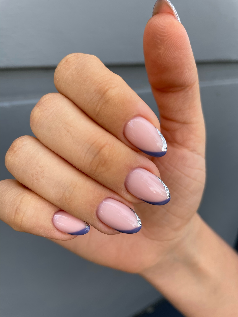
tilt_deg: -24.5
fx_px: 238
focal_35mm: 26
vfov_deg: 67.3
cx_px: 119
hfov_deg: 53.0
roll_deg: -1.5
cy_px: 158
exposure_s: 1/287
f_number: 1.6
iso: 32
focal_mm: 4.2
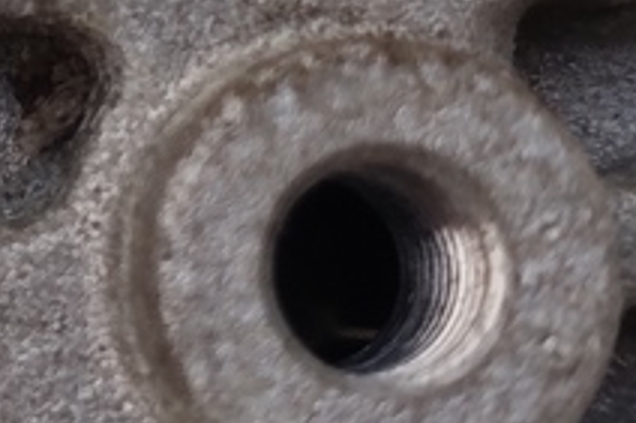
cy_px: -102
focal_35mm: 151
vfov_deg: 9.0
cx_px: -162
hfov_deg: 13.2
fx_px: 2666
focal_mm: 5.31
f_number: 1.7
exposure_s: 1/50
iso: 160
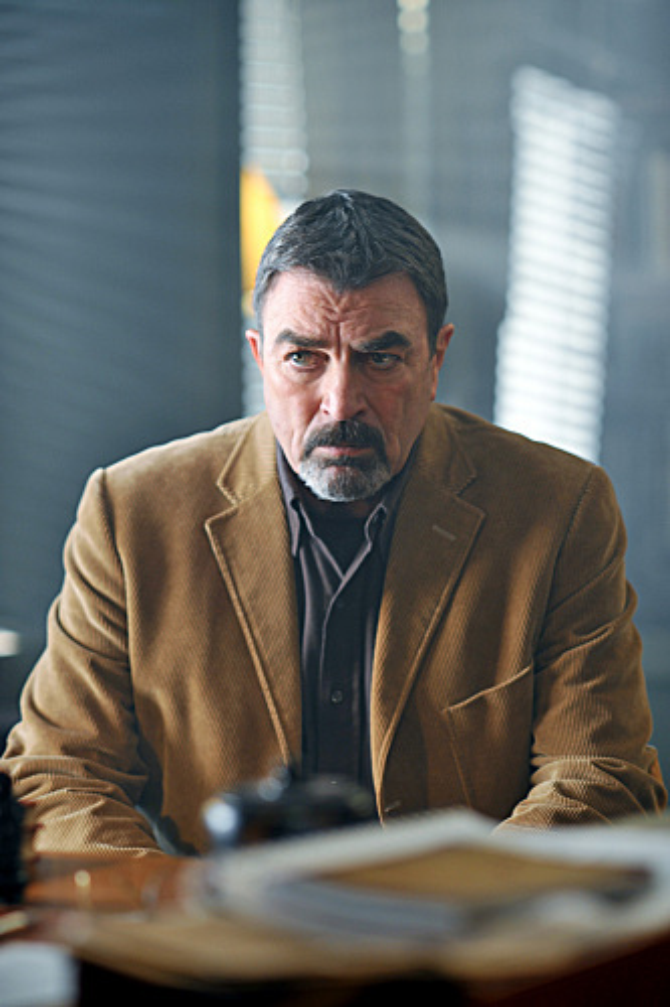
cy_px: 504
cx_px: 335
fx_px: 3771
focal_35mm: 135
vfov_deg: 15.2
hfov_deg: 10.2
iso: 500
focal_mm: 135
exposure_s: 1/125
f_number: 3.5
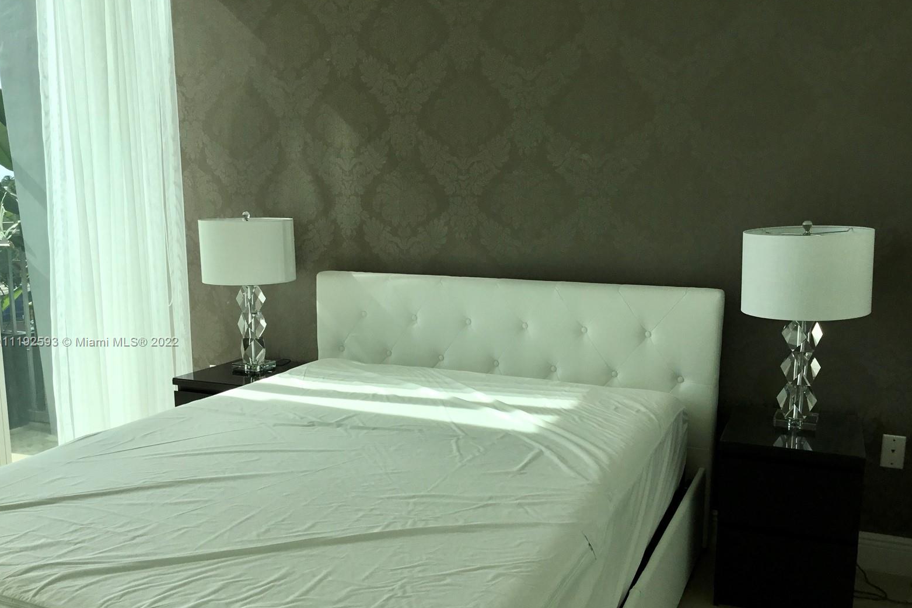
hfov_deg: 57.2
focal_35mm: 33
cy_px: 343
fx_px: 836
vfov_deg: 39.9
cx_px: 458
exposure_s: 1/970
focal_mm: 3.3
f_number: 2.4
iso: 25
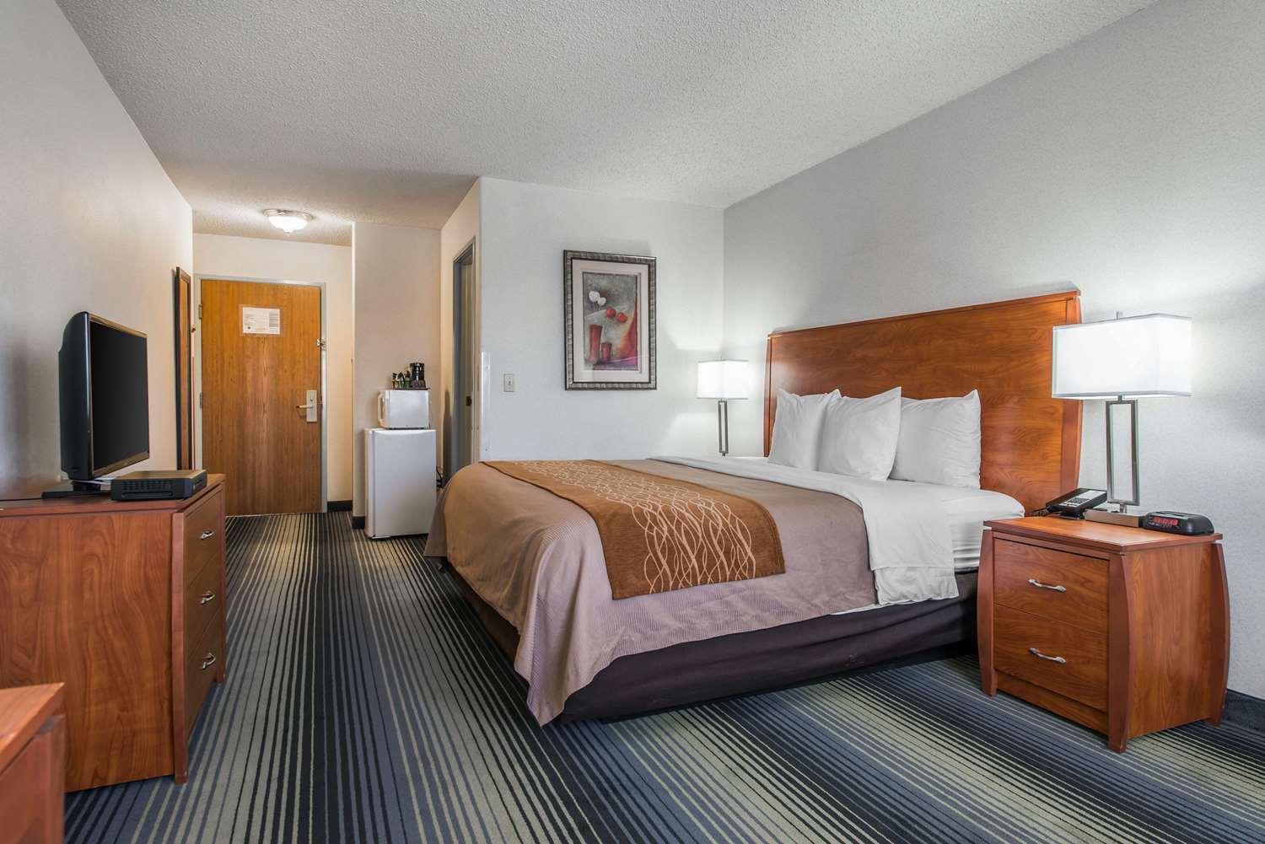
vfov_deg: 62.0
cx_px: 632
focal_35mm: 20
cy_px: 422
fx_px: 703
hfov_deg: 84.0
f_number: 8
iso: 200
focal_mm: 20
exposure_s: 1/4
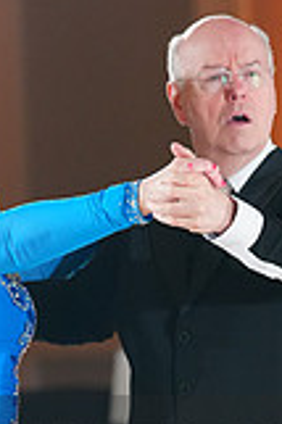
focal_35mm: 436
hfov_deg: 3.1
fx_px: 5134
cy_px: 485
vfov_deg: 4.7
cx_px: 96
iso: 3200
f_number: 2.8
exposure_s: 1/400
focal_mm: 121
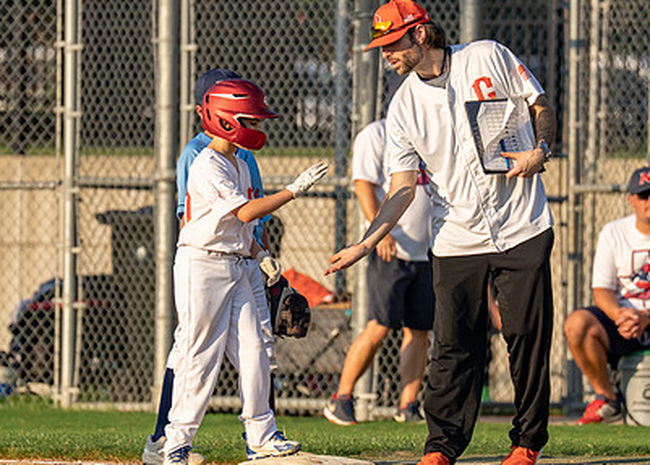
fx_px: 10049
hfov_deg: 3.7
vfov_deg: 2.7
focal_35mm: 544
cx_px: 330
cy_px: 240
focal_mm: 200
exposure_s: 1/4000
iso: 250
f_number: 2.8
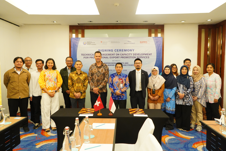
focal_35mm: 25
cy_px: 76
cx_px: 113
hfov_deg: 71.5
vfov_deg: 51.3
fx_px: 157
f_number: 5
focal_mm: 25
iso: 6400
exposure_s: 1/125
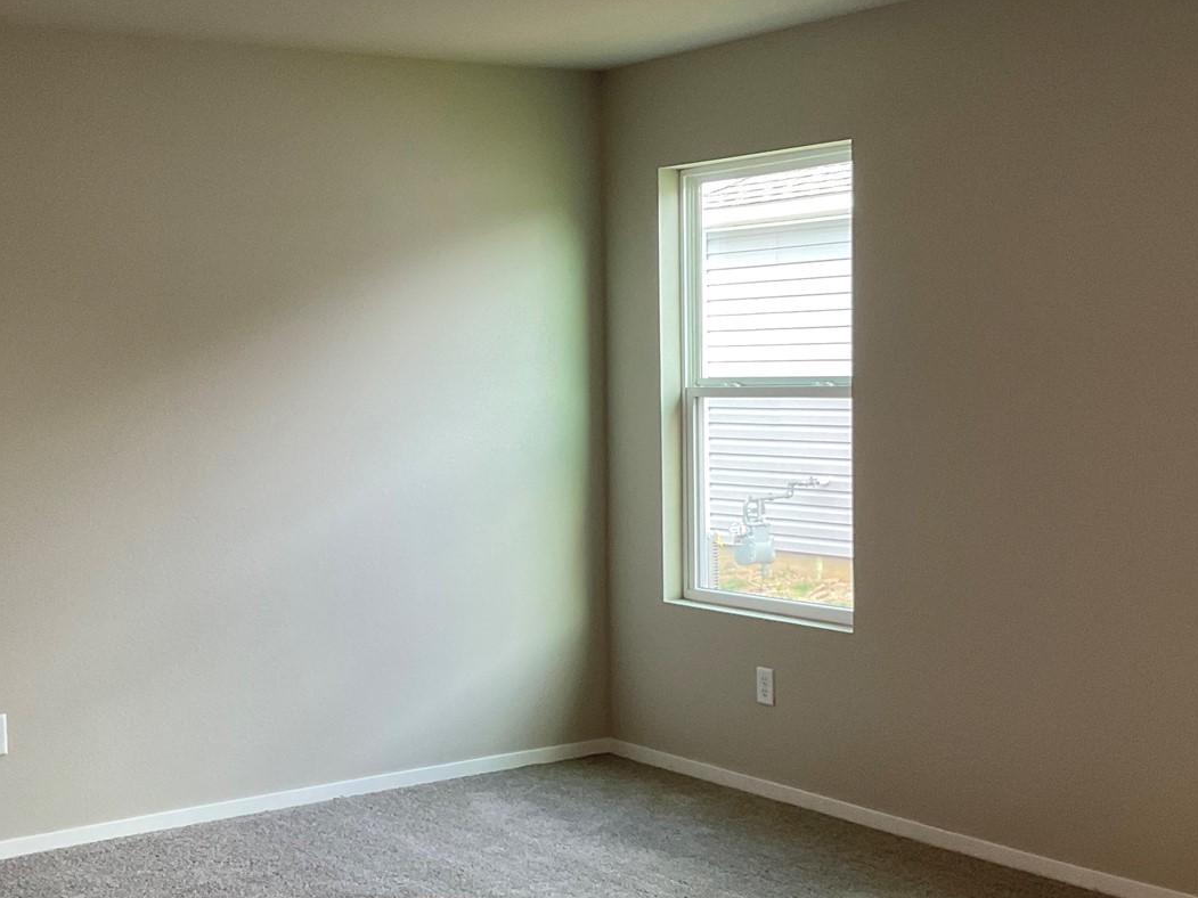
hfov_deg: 36.0
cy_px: 488
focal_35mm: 53
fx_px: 1834
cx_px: 455
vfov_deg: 27.5
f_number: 1.8
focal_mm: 3
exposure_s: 1/60
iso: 50
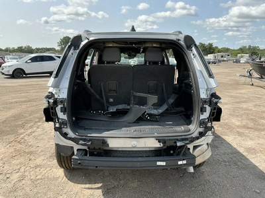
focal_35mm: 28
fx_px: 214
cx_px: 132
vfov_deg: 49.7
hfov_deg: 63.4
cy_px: 99
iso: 25
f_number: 1.8
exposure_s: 1/1035
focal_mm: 3
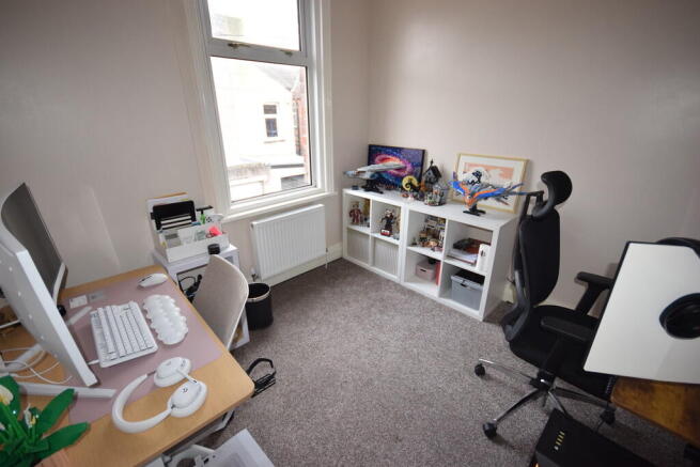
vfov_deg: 77.4
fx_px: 292
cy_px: 234
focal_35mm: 15
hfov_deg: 100.4
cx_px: 350
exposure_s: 1/125
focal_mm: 10
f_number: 5.6
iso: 800
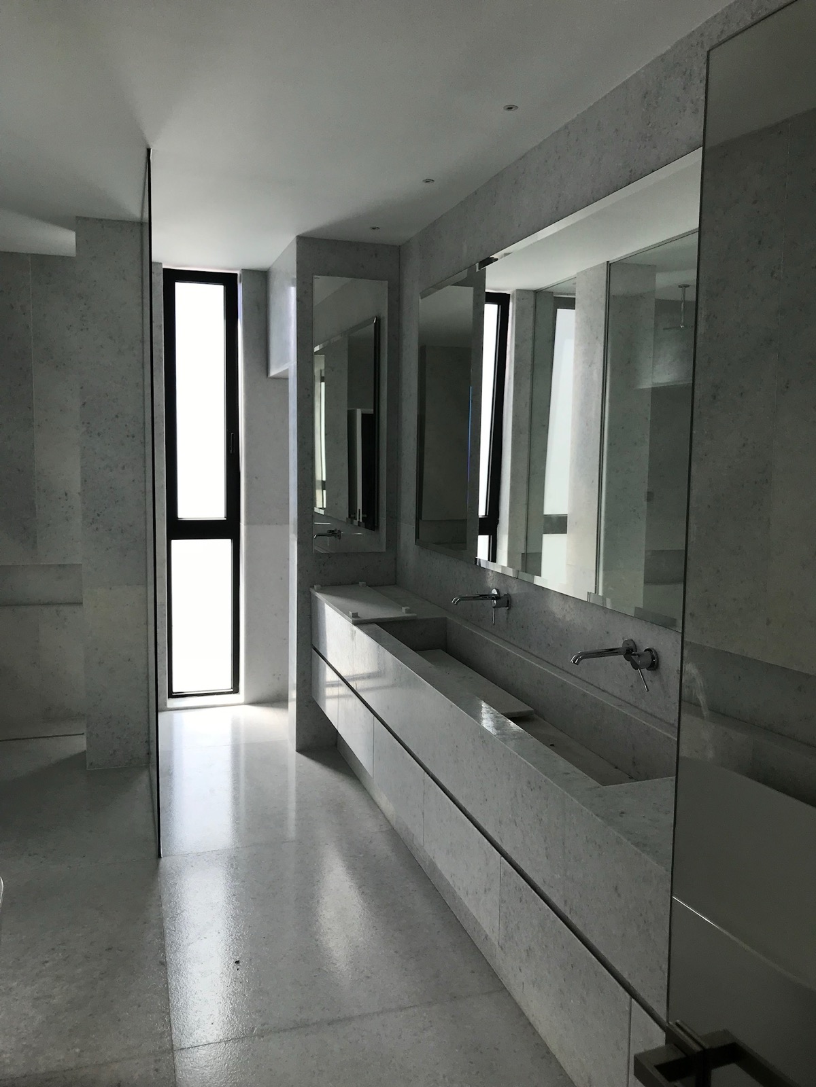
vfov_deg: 63.4
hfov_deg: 49.7
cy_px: 544
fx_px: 880
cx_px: 408
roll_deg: -0.9
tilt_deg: -6.2
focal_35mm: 28
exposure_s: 1/326
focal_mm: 3.99
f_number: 1.8
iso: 20
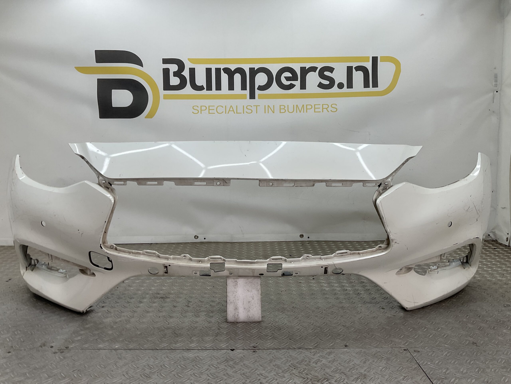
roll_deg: -1.2
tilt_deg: -9.1
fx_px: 428
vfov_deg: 48.2
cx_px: 256
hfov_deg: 61.7
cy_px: 192
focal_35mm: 29
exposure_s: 1/192
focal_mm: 3
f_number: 1.8
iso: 16
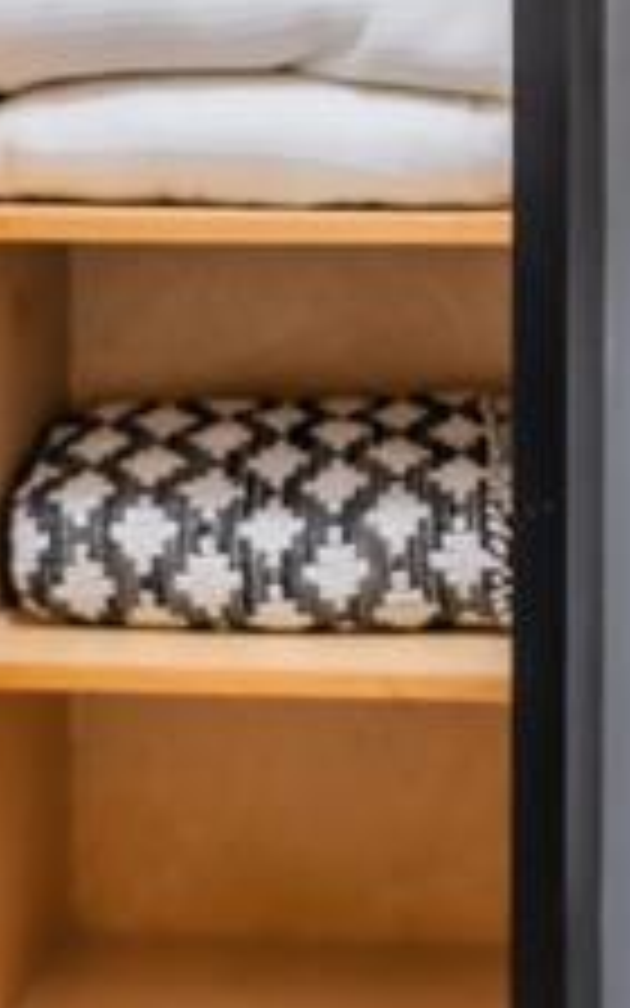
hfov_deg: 14.0
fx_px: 2555
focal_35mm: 93
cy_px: 108
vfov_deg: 21.8
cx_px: 500
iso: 500
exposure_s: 1/45
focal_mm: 20
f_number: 2.8
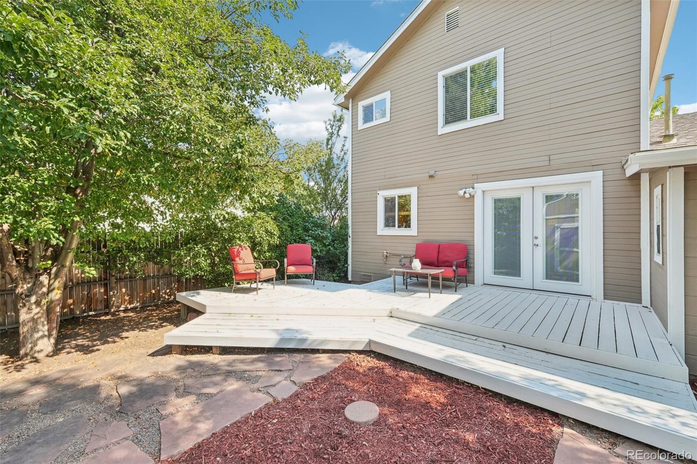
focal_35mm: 15
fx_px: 290
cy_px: 232
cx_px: 348
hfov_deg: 100.4
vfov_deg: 77.3
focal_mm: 10
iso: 800
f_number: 8
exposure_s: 1/200
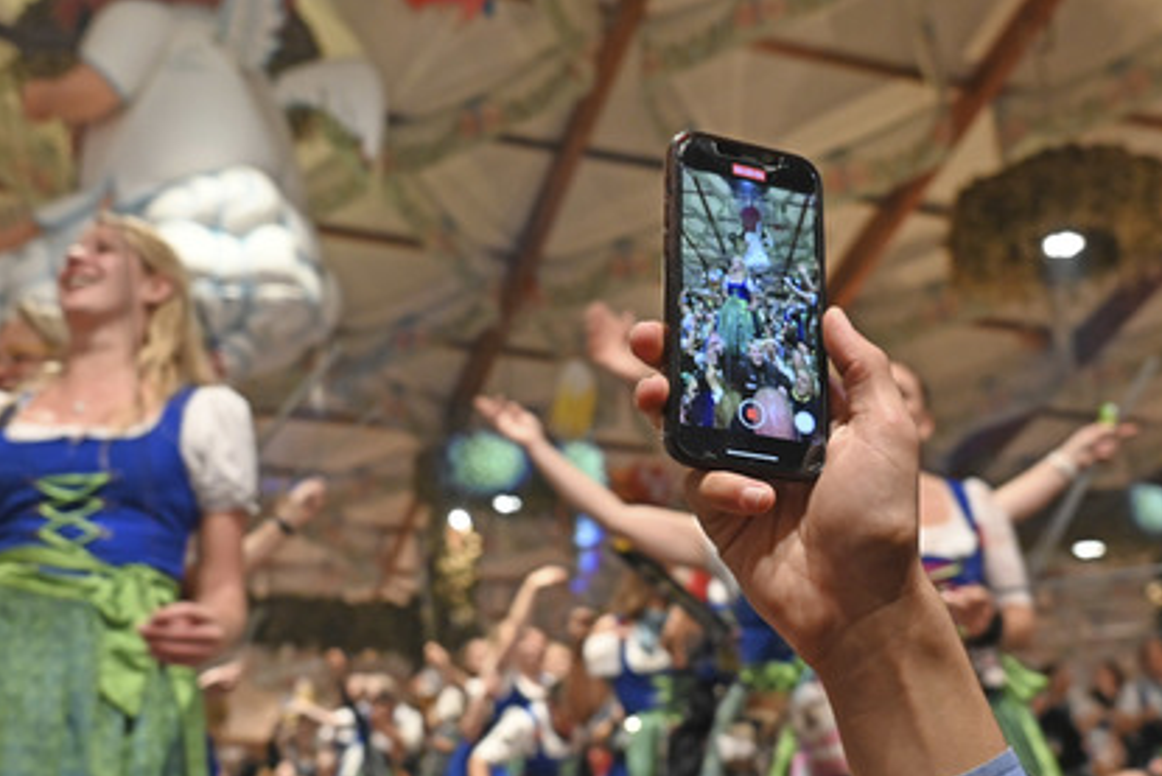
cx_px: 580
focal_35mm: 39
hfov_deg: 49.5
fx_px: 1259
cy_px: 395
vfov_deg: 34.2
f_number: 4
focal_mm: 24
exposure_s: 1/60
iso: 3200
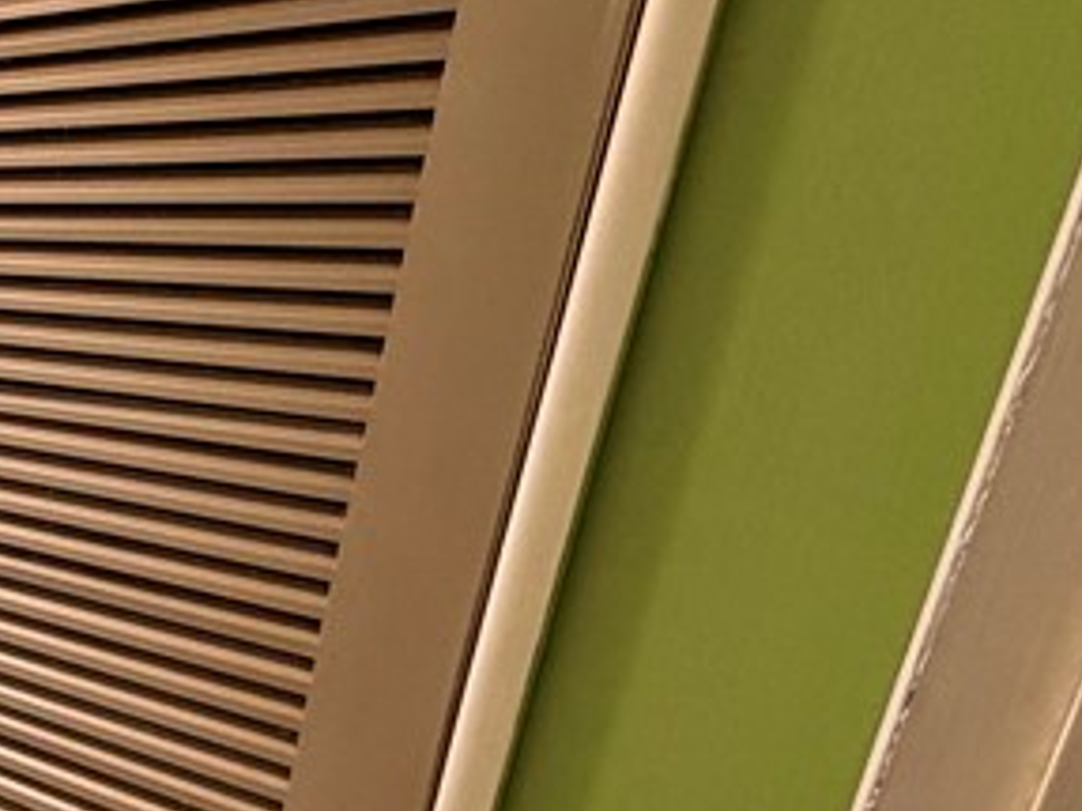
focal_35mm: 50
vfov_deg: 27.4
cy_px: 819
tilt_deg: -20.9
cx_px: -528
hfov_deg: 27.2
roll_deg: -1.5
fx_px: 1562
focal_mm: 2.22
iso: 320
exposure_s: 1/60
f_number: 2.2
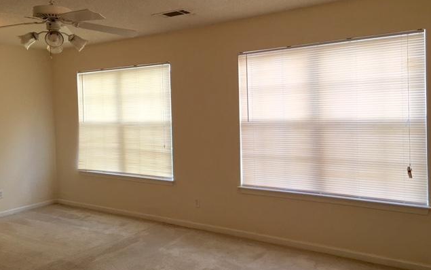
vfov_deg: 40.5
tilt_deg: -0.9
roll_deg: +1.6
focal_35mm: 31
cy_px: 116
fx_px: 364
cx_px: 215
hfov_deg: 61.2
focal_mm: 4.15
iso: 25
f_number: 2.2
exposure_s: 1/40
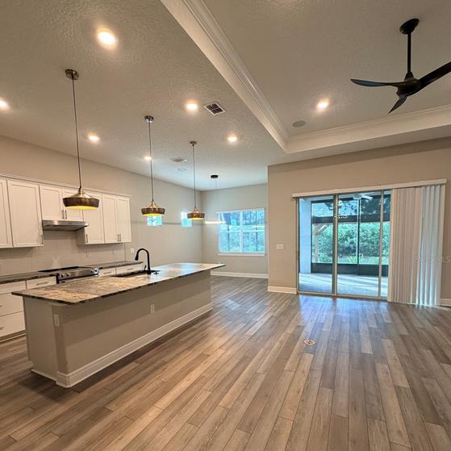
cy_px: 259
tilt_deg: -4.0
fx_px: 251
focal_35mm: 17
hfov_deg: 83.9
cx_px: 219
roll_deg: +1.7
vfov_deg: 83.4
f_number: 2.2
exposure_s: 1/60
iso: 200
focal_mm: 2.22
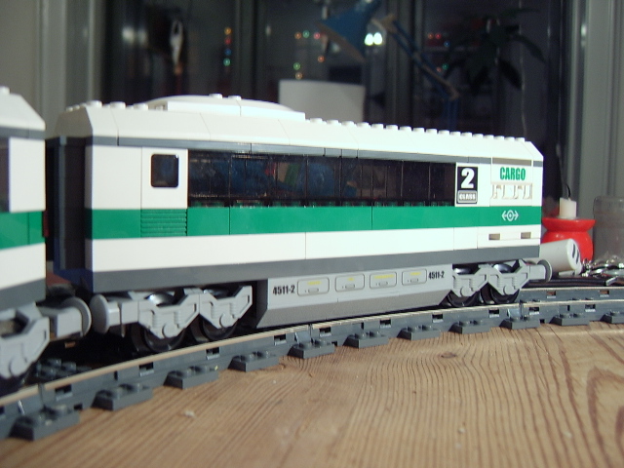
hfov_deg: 58.4
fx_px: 559
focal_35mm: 31
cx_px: 312
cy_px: 234
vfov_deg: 45.4
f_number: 2.7
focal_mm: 8.13
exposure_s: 1/5
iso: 100
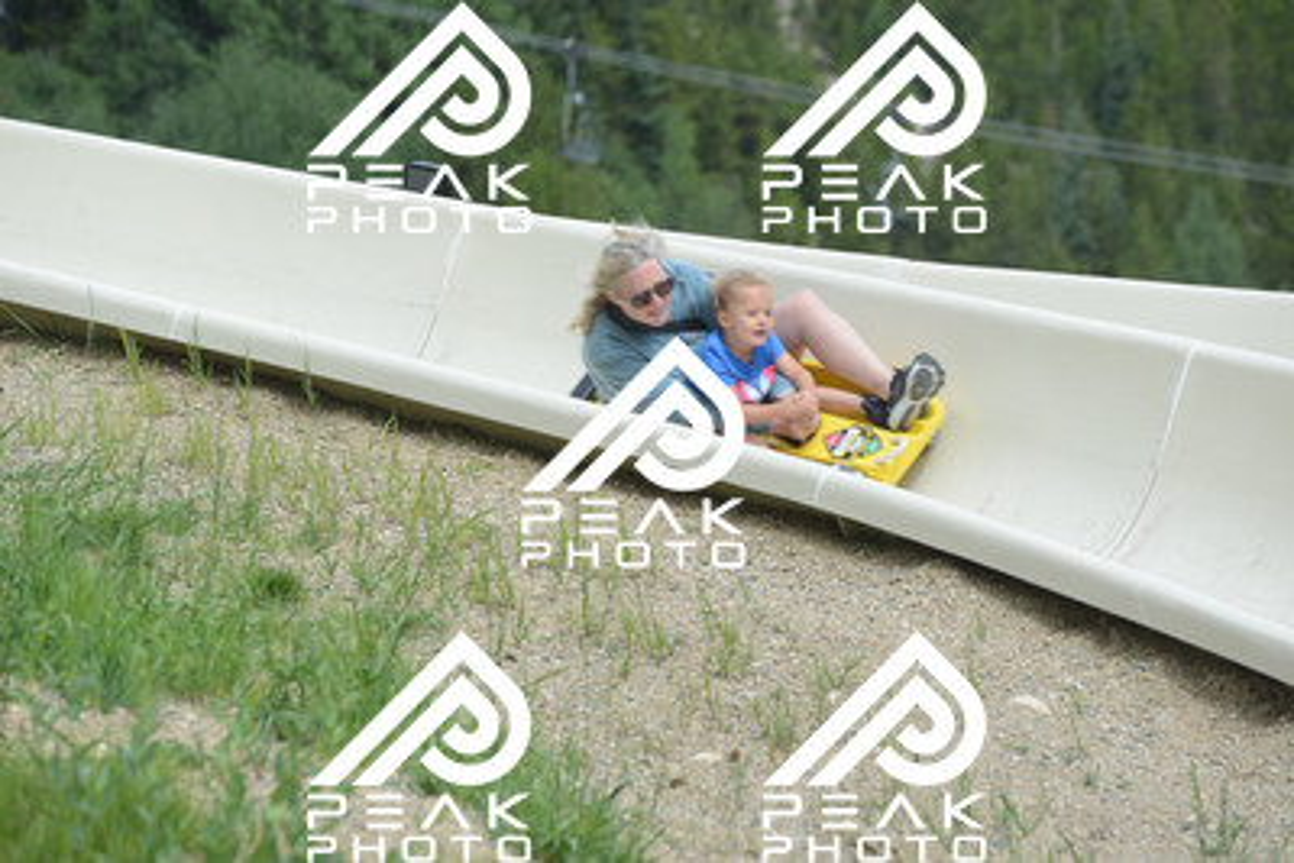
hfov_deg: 10.5
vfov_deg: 7.0
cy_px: 432
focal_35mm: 195
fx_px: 7011
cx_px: 647
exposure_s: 1/640
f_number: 6.3
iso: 320
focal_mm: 195
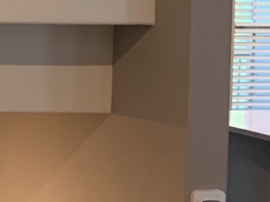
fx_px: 1122
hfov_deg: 12.2
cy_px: 55
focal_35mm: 144
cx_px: -272
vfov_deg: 10.3
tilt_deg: -2.8
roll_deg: -1.7
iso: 320
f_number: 1.8
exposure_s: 1/60
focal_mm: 4.25
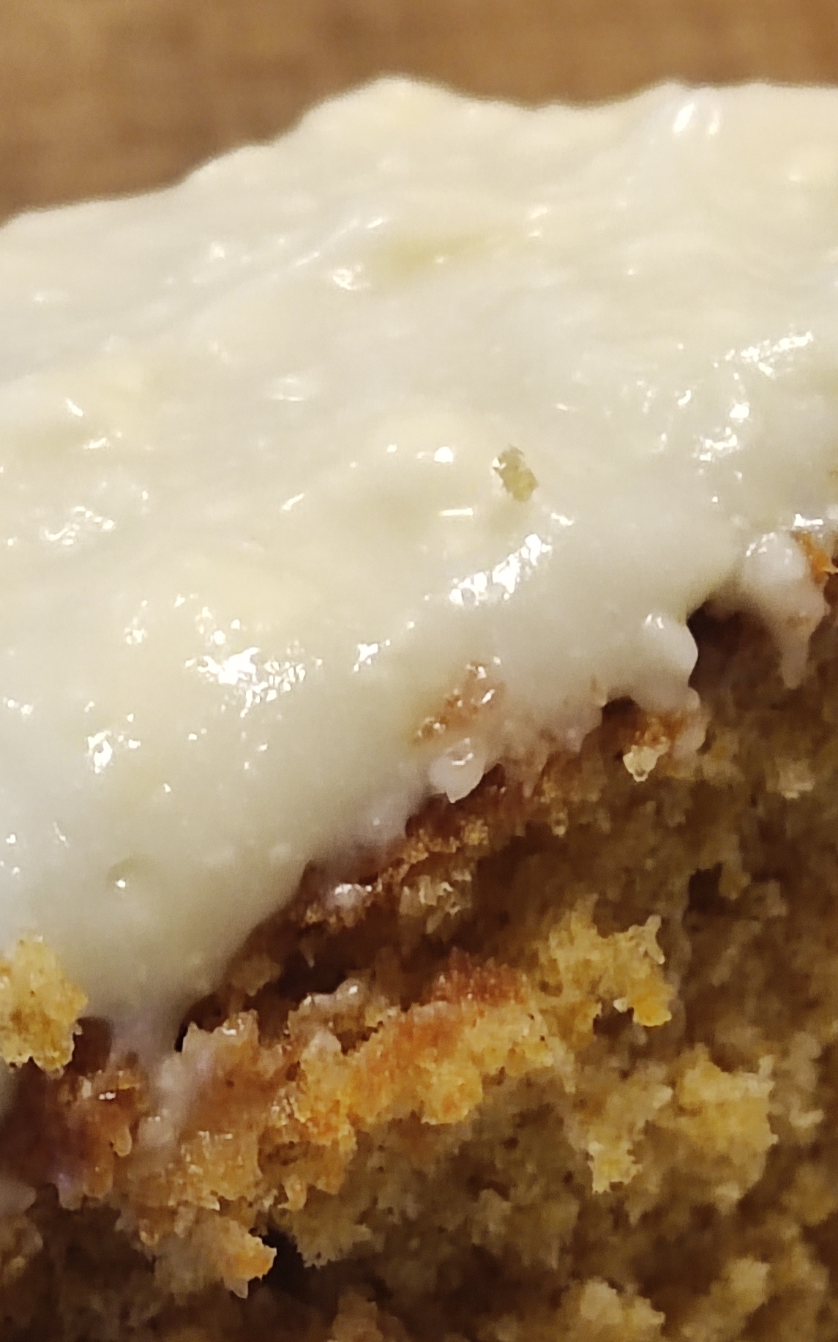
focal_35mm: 118
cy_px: 1077
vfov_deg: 17.5
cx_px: 349
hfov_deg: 11.1
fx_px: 4314
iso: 681
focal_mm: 4.71
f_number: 1.79
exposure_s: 1/33
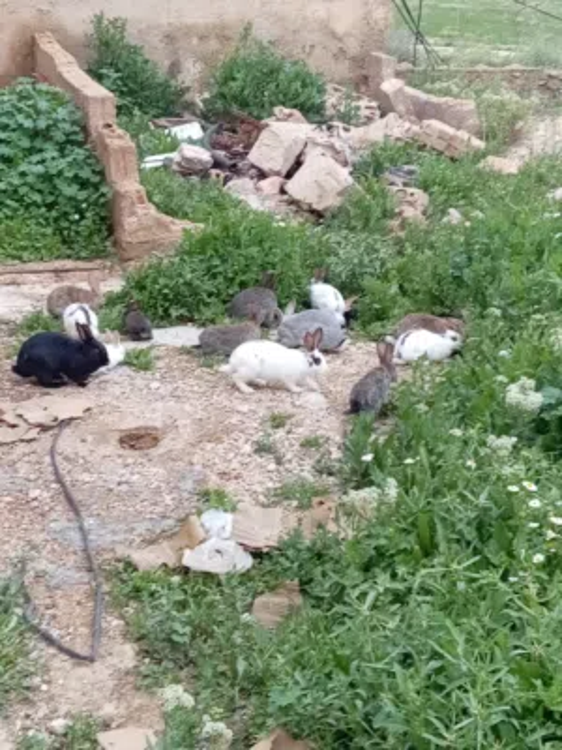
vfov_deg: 36.8
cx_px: 281
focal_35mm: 52
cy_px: 375
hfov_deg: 28.0
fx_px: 1126
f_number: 1.8
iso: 139
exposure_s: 1/50
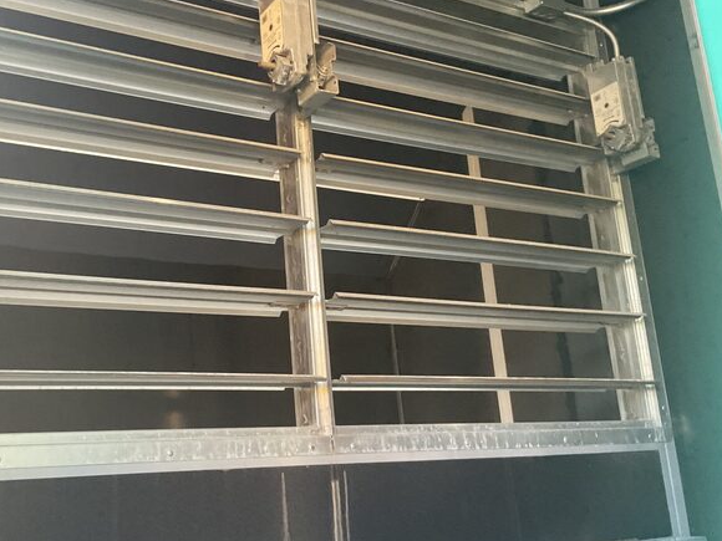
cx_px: 256
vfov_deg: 35.9
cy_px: 289
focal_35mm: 40
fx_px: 834
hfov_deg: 46.2
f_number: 1.8
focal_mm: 3
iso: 200
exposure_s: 1/60
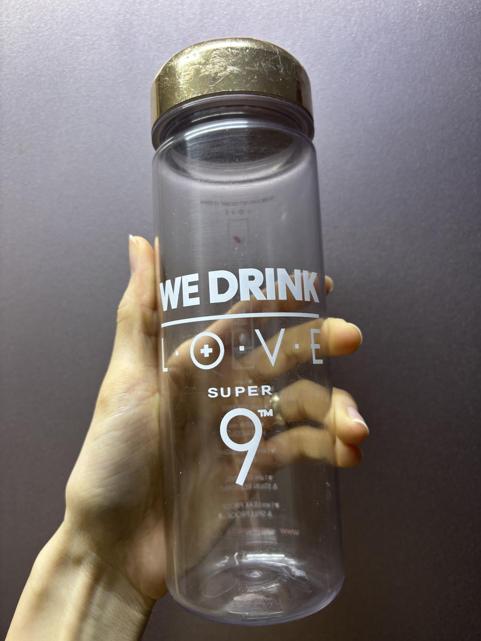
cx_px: 240
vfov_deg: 67.3
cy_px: 320
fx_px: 482
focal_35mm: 26
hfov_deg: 53.1
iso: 100
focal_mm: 5.96
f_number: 1.6
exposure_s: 1/60
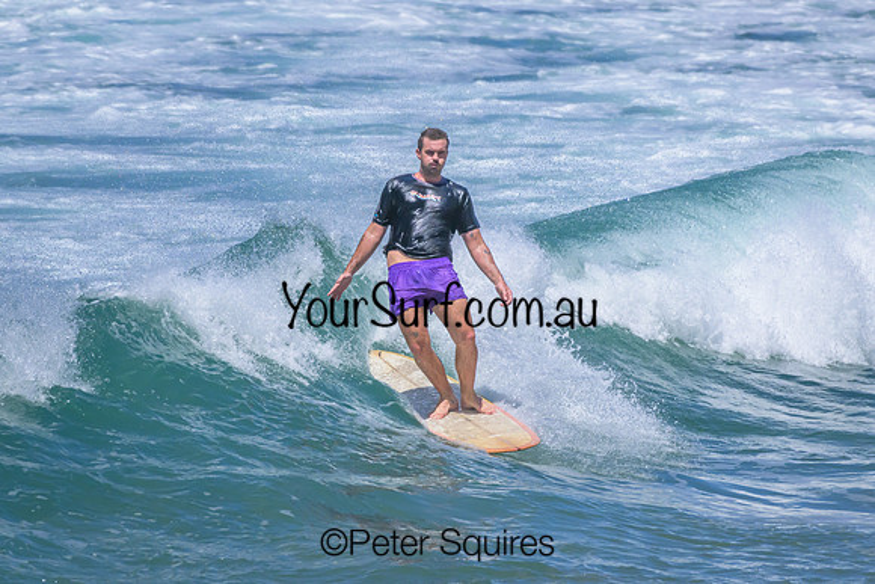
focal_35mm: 550
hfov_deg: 3.7
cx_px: 438
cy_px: 292
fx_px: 13371
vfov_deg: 2.5
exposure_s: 1/2000
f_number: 11
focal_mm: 550
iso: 2800
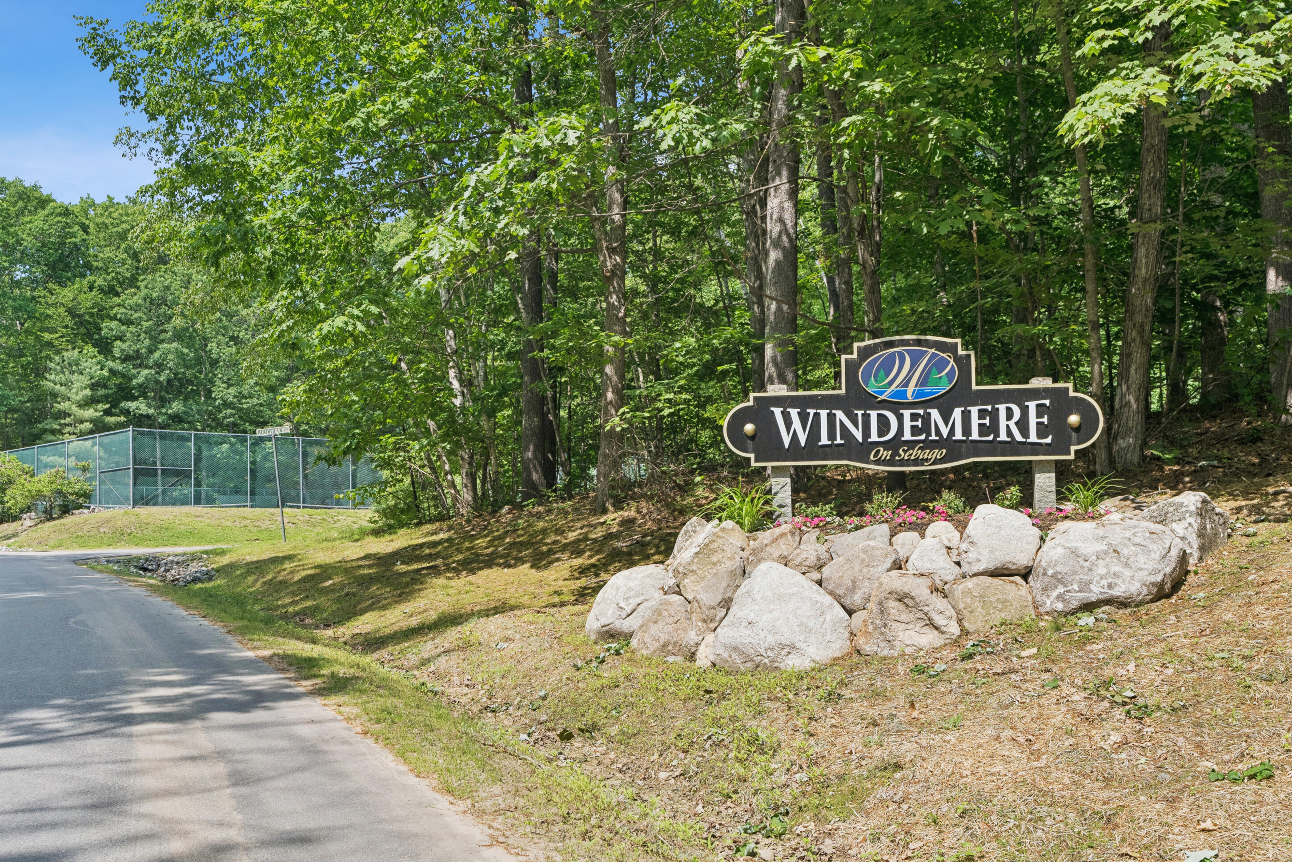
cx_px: 650
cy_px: 441
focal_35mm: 32
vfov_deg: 41.1
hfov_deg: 58.7
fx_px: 1149
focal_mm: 31
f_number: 7.1
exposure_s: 1/500
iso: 320
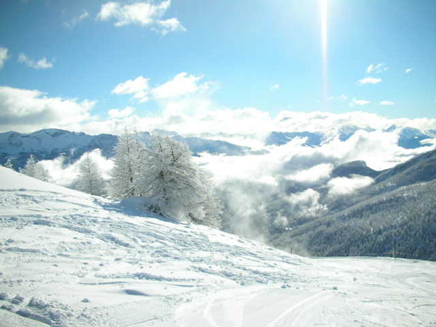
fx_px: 441
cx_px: 218
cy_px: 164
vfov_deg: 40.7
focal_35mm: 35
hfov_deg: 52.6
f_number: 8.5
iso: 50
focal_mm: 5.8
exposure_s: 1/250
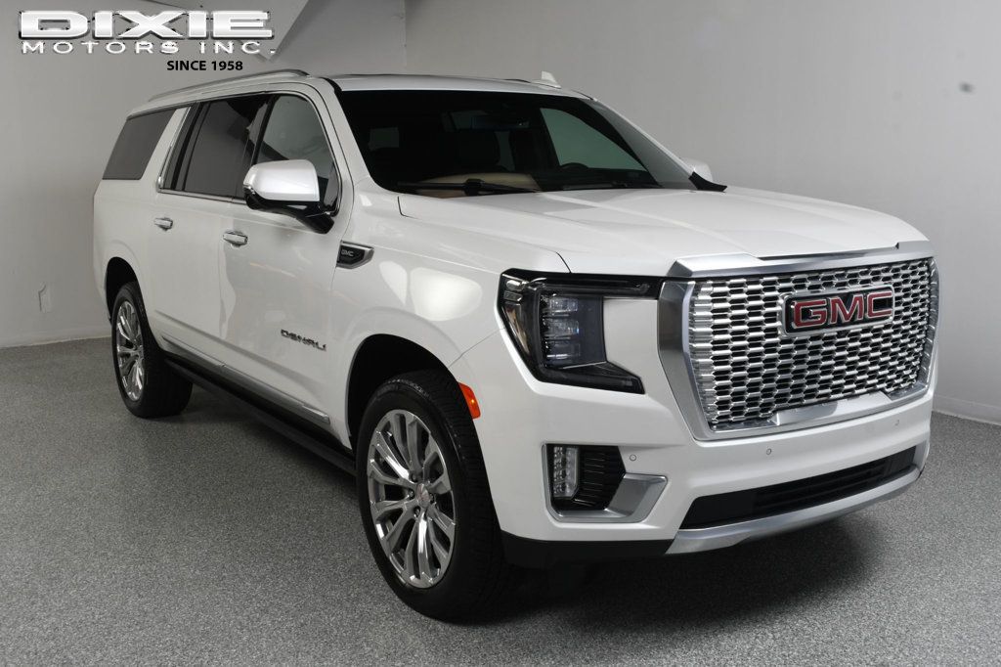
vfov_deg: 36.8
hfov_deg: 53.1
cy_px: 334
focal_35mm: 36
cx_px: 500
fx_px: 1001
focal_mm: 24
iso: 100
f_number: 13
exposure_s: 1/160
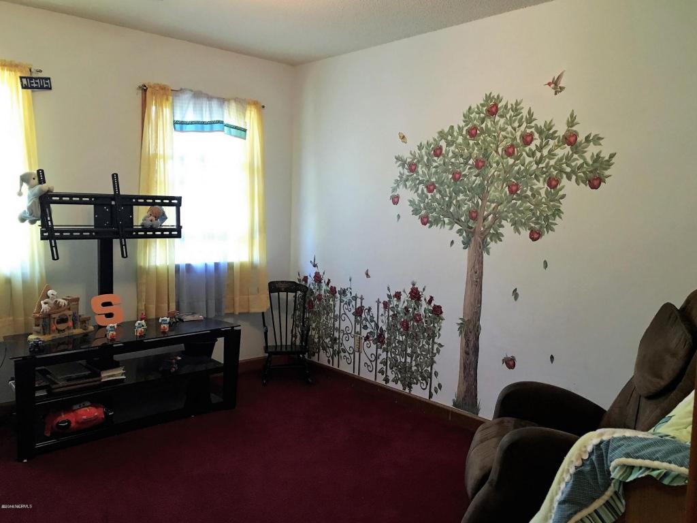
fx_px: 584
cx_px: 348
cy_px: 262
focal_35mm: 29
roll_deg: +0.0
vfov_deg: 48.2
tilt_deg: -4.9
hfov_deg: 61.7
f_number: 2.2
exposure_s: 1/15
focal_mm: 4.15
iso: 80
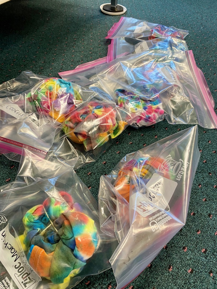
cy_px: 144
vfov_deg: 67.3
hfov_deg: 53.1
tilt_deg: -47.6
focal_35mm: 26
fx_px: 217
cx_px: 108
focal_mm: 4.25
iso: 125
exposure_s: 1/60
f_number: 1.8
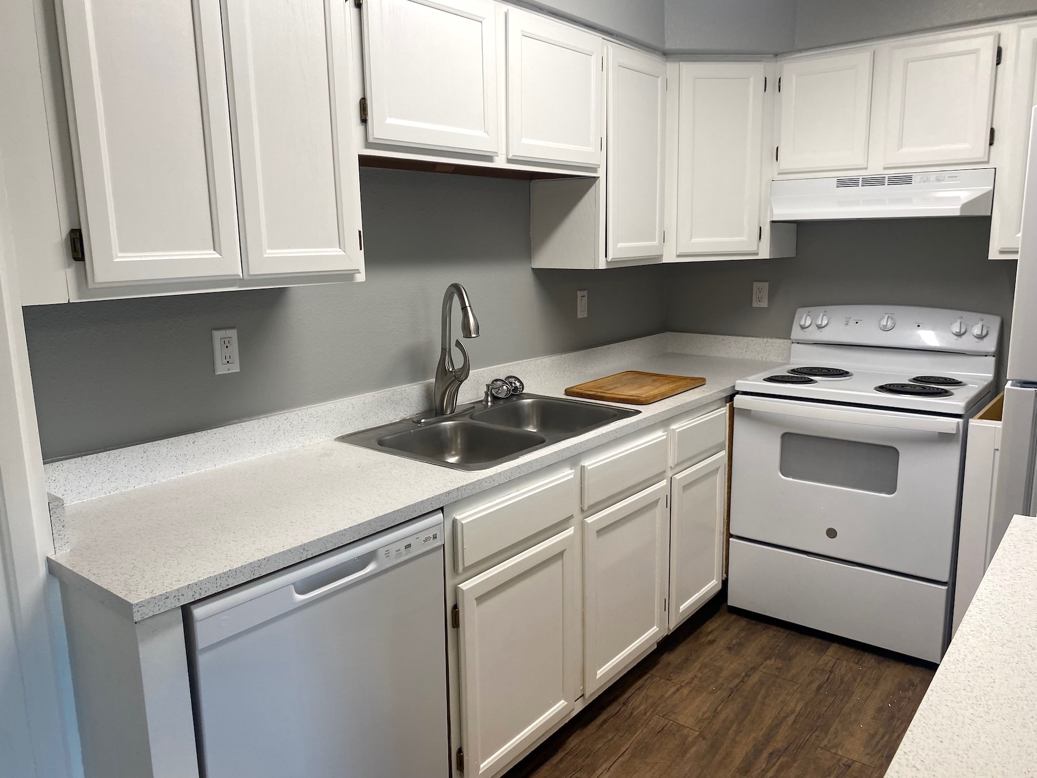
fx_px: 779
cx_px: 518
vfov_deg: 53.1
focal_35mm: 26
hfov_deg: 67.3
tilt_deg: -11.1
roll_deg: +1.0
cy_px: 389
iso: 80
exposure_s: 1/120
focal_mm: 4.25
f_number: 1.8
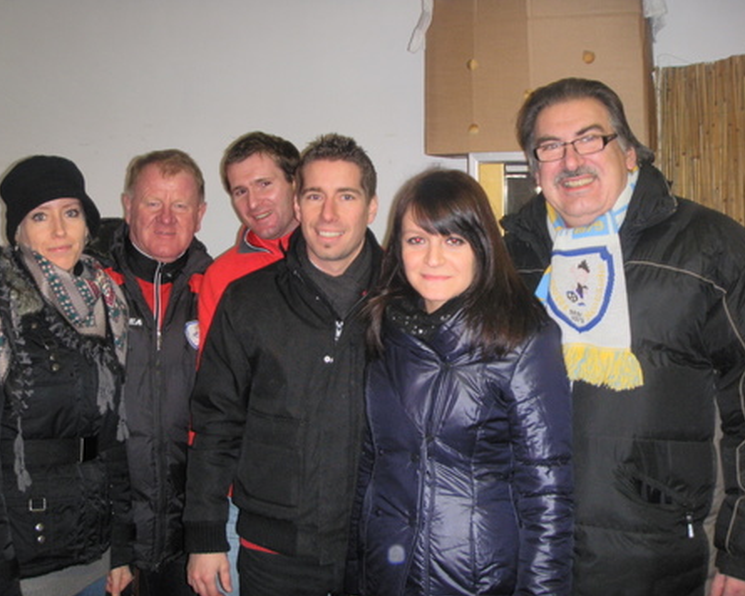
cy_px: 300
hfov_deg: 45.8
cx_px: 353
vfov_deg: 37.3
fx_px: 882
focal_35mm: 40
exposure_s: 1/30
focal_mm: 6.7
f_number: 3.5
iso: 160
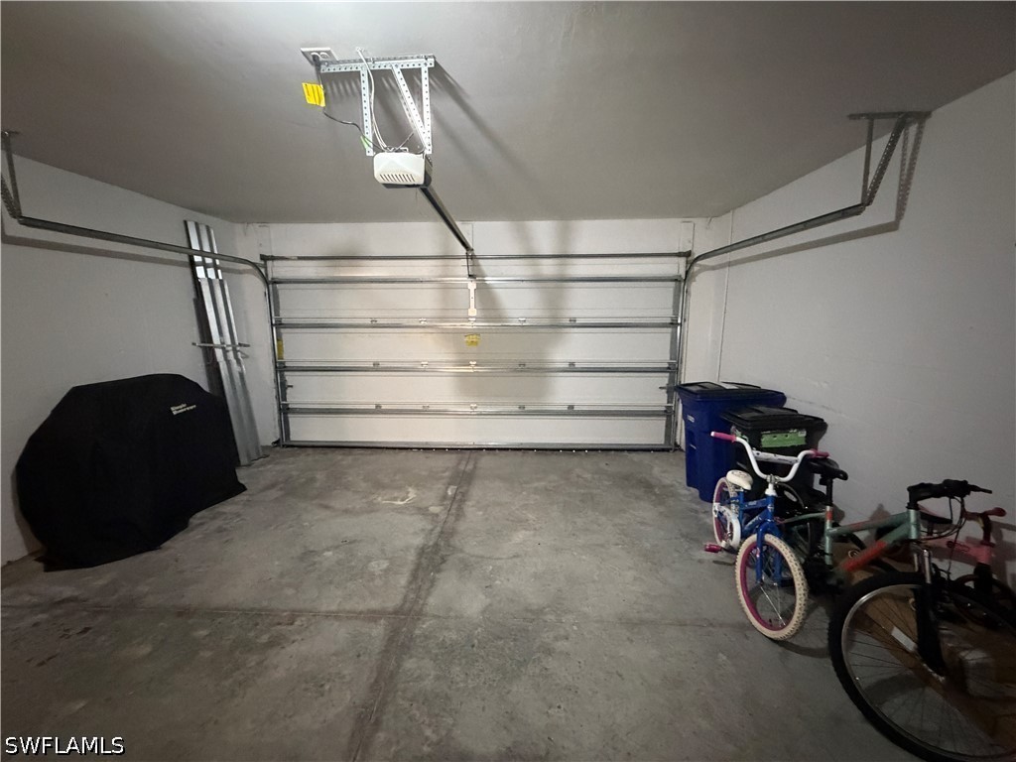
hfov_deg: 102.1
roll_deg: -0.1
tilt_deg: -9.1
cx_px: 508
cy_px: 381
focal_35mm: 14
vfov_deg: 85.7
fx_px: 411
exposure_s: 1/40
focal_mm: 2.22
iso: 1600
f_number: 2.2
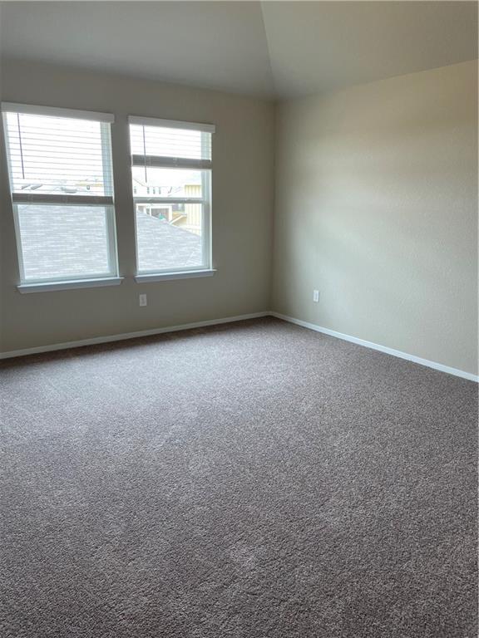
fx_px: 480
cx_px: 240
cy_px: 319
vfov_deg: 67.3
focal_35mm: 26
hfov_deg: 53.1
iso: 80
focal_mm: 4.2
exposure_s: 1/120
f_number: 1.6
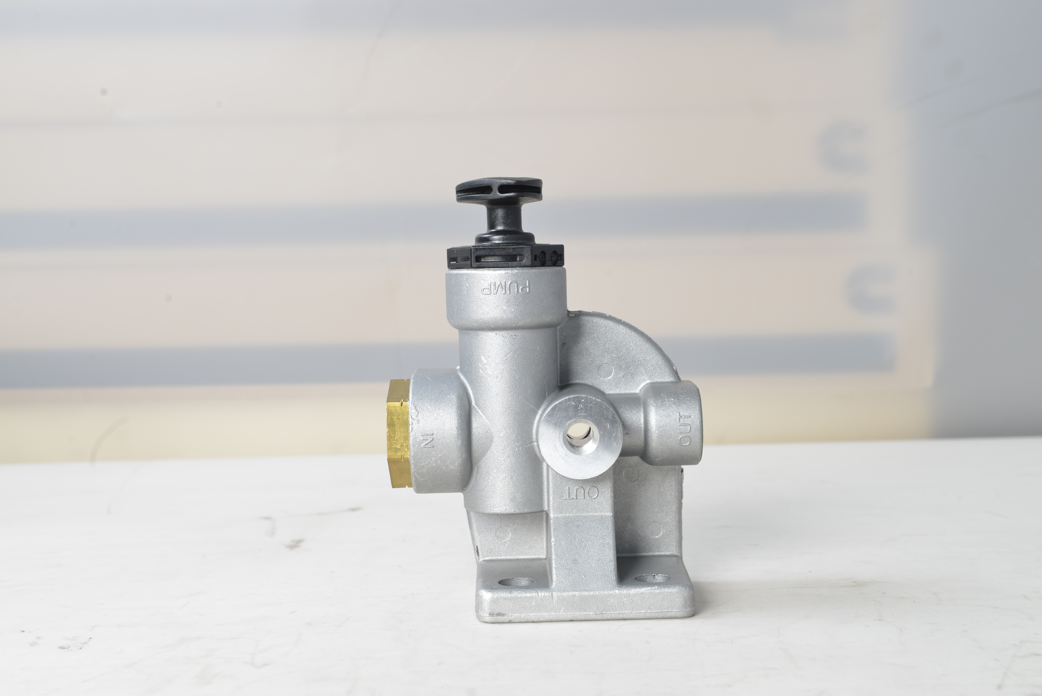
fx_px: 1419
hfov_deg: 40.3
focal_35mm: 49
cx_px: 526
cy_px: 349
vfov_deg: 27.5
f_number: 10
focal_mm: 48
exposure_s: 1/15
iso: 400
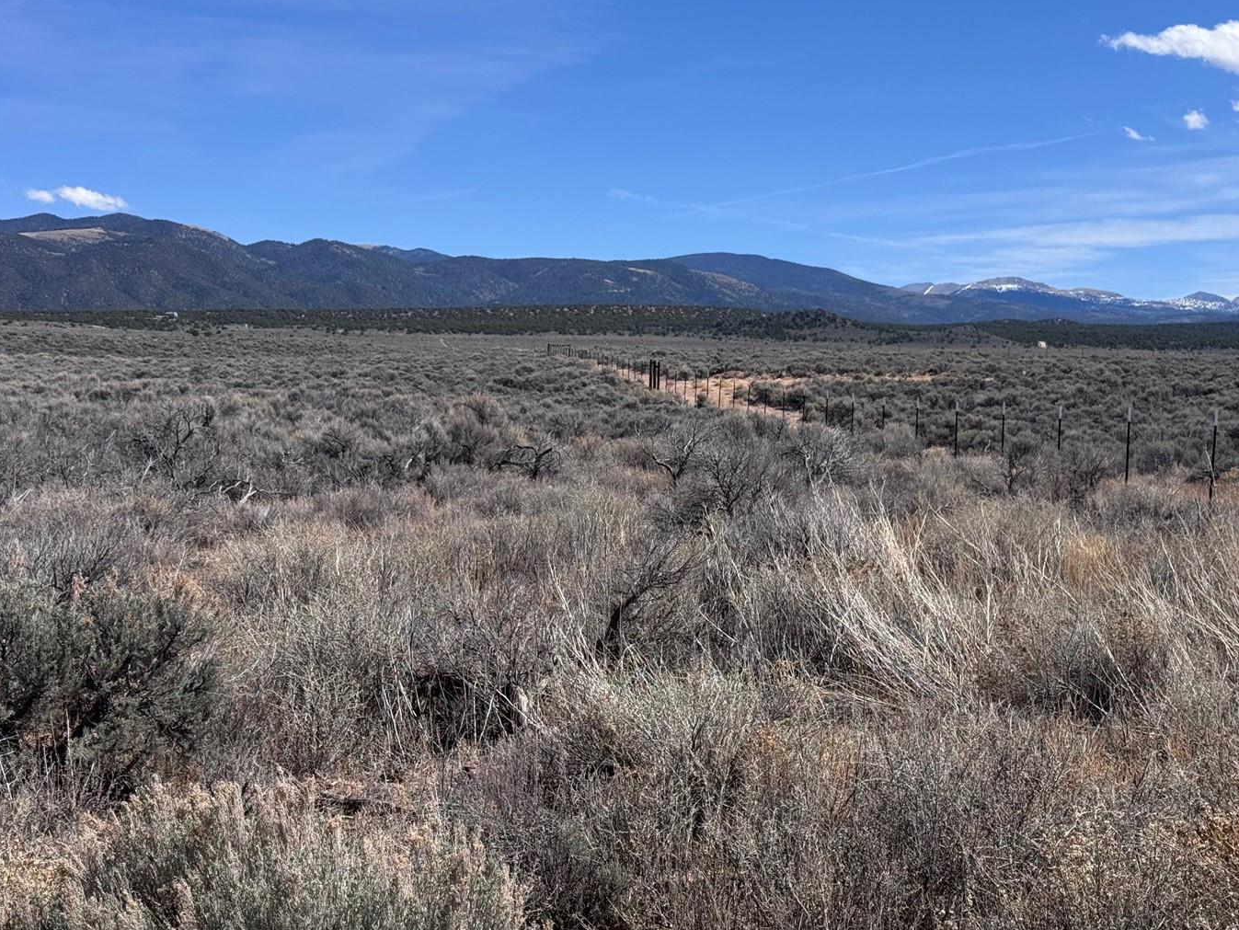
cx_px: 717
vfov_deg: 25.7
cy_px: 474
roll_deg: -2.1
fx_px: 2041
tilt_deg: -3.1
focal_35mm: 57
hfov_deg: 33.7
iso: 64
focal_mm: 6.76
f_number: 1.78
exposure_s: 1/5376
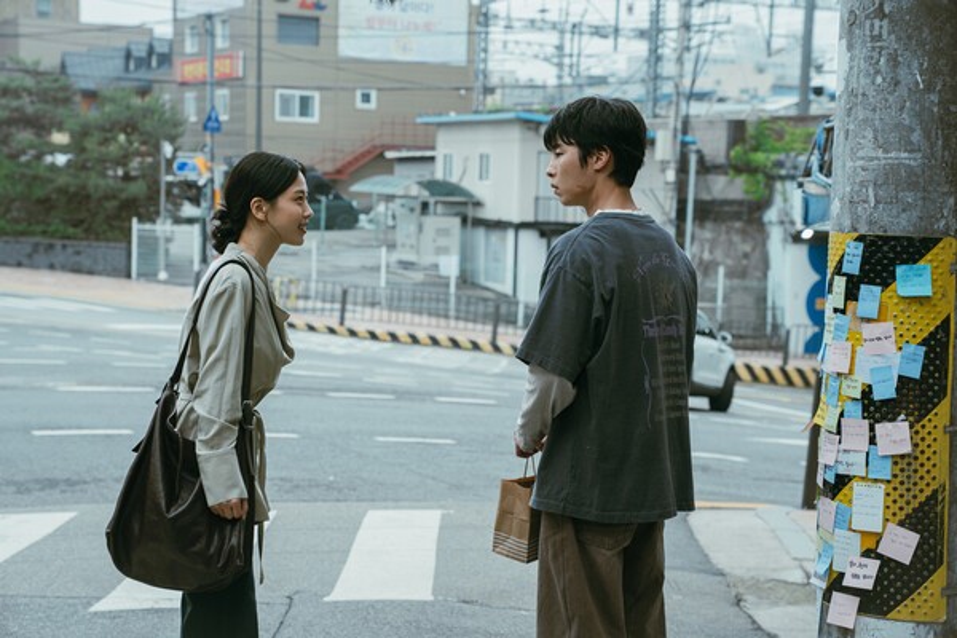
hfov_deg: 29.7
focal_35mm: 68
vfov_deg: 20.0
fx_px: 1808
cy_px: 319
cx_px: 478
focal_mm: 68
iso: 250
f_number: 4.5
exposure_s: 1/400
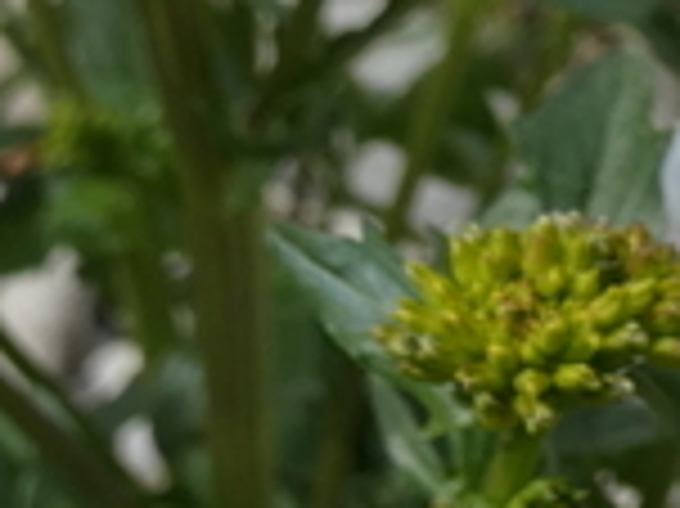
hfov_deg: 14.9
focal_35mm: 106
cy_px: 647
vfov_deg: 13.5
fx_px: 2081
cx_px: 1392
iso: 80
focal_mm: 3.6
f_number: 2.8
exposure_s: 1/1300
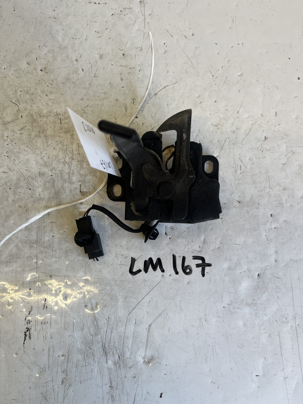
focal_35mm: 26
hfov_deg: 53.1
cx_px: 152
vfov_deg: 67.3
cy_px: 202
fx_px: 303
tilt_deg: -82.0
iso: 40
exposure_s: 1/100
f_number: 1.6
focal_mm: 5.1
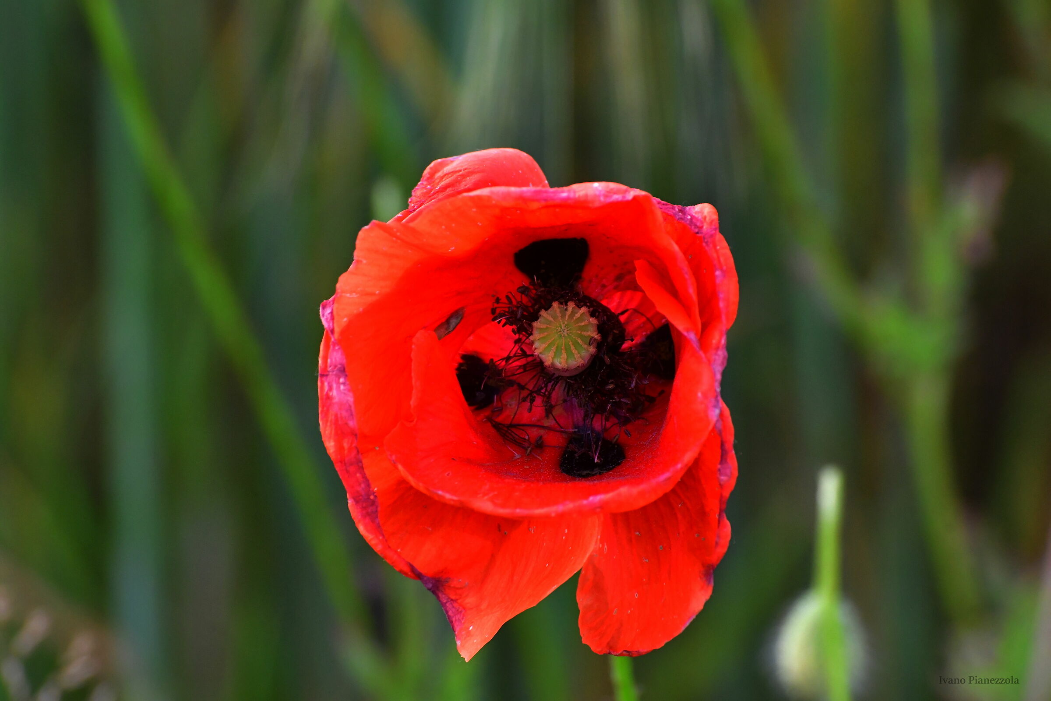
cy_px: 350
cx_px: 526
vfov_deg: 4.0
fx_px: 10071
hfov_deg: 6.0
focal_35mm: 345
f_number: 11
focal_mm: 230
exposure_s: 1/500
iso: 2000
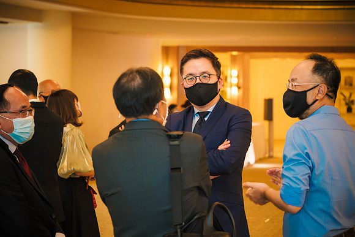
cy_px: 118
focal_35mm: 129
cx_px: 178
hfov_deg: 15.9
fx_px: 1272
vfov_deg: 10.6
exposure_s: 1/50
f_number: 2.8
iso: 2000
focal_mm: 60
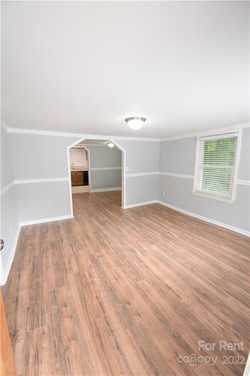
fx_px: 156
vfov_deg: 100.4
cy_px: 188
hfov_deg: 77.3
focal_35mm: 15
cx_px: 125
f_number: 4.5
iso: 1400
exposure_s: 1/125
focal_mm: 10
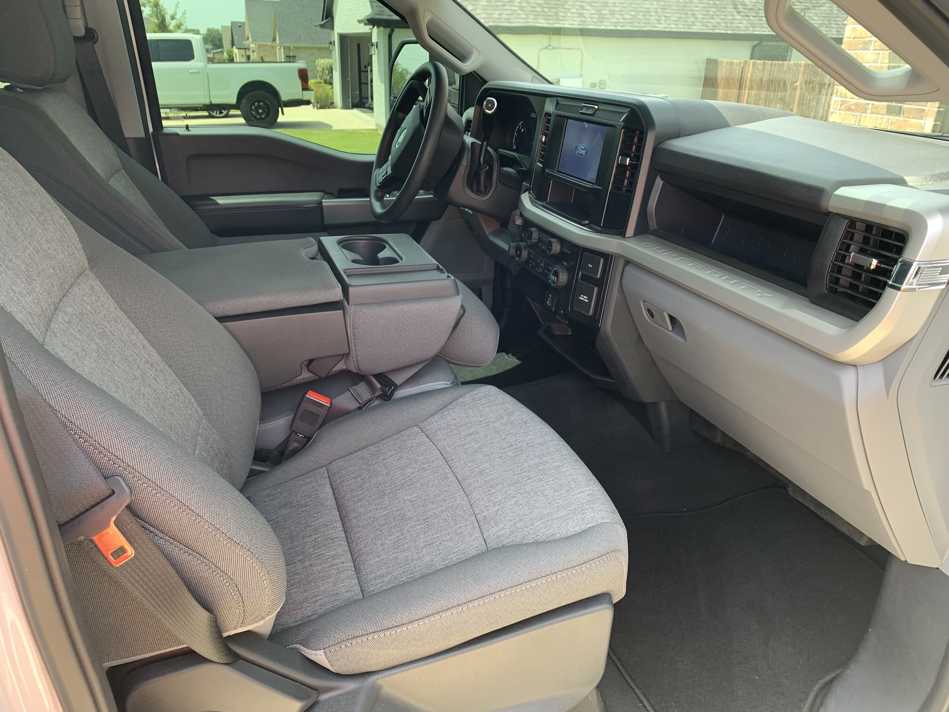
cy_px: 356
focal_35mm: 26
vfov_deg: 53.1
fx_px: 713
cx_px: 474
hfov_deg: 67.3
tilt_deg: -21.4
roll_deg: -1.1
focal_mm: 4.25
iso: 50
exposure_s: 1/121
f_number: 1.8
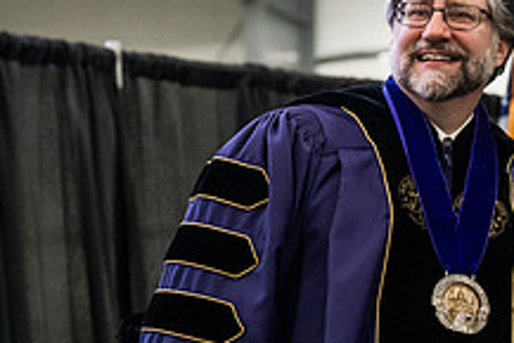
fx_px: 3286
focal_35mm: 230
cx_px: 452
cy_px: 247
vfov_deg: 6.0
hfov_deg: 8.9
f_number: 5
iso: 6400
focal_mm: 86
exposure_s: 1/250
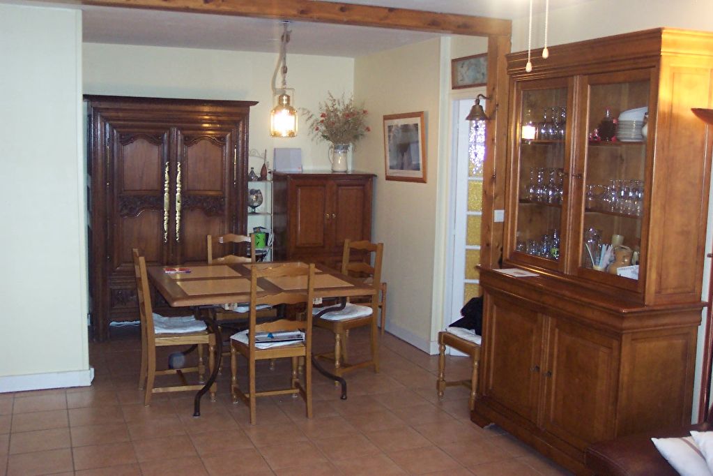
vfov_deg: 35.1
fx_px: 753
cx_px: 356
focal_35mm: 38
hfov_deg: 50.7
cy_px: 238
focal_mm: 8
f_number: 2.8
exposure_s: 1/30
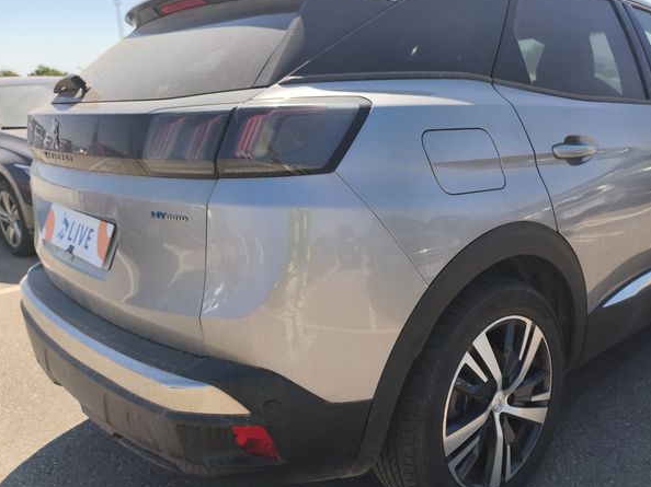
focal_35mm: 31
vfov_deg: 45.4
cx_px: 431
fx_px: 583
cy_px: 242
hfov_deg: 57.2
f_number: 1.65
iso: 50
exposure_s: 1/1044
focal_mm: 6.14
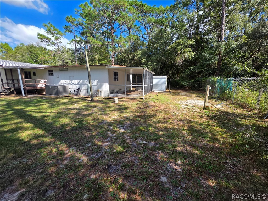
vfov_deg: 89.9
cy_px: 100
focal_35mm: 13
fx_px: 101
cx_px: 134
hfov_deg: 106.2
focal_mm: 2.2
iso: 40
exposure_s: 1/792
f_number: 1.9
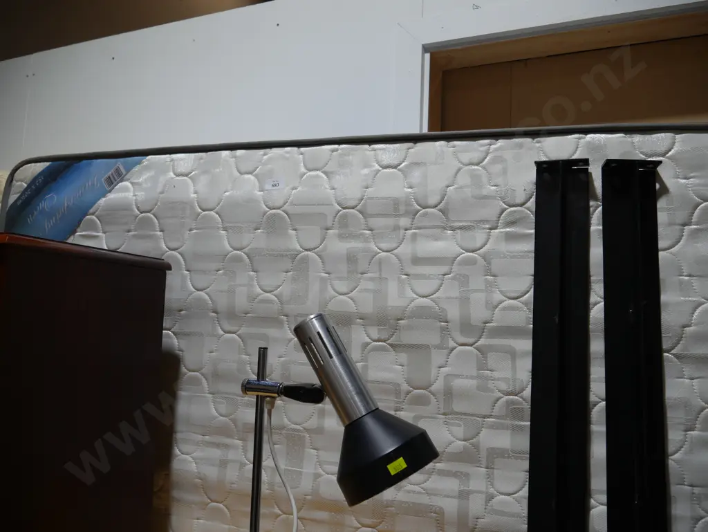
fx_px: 573
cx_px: 354
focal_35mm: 28
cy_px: 266
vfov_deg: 49.8
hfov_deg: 63.4
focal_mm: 14
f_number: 4
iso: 200
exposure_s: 1/160
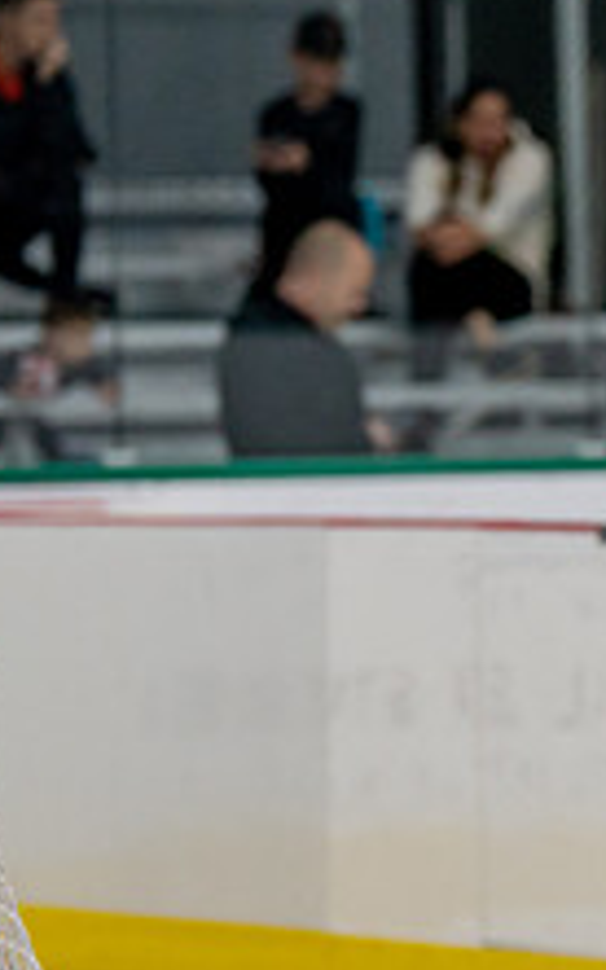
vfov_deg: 4.8
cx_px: 1153
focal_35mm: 438
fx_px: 11582
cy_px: 674
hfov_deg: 3.0
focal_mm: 122
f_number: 2.8
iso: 1000
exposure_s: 1/1250
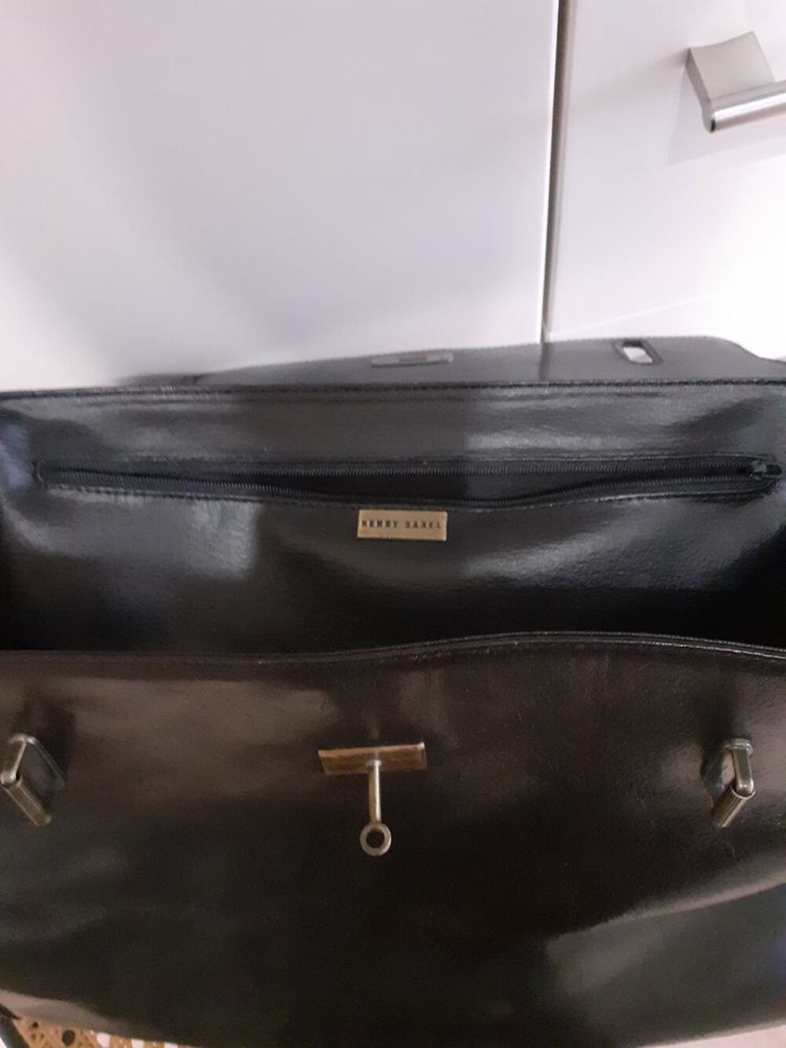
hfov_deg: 51.4
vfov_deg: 65.3
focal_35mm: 27
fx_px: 817
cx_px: 393
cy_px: 524
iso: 800
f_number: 1.9
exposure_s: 1/20
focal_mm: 3.6
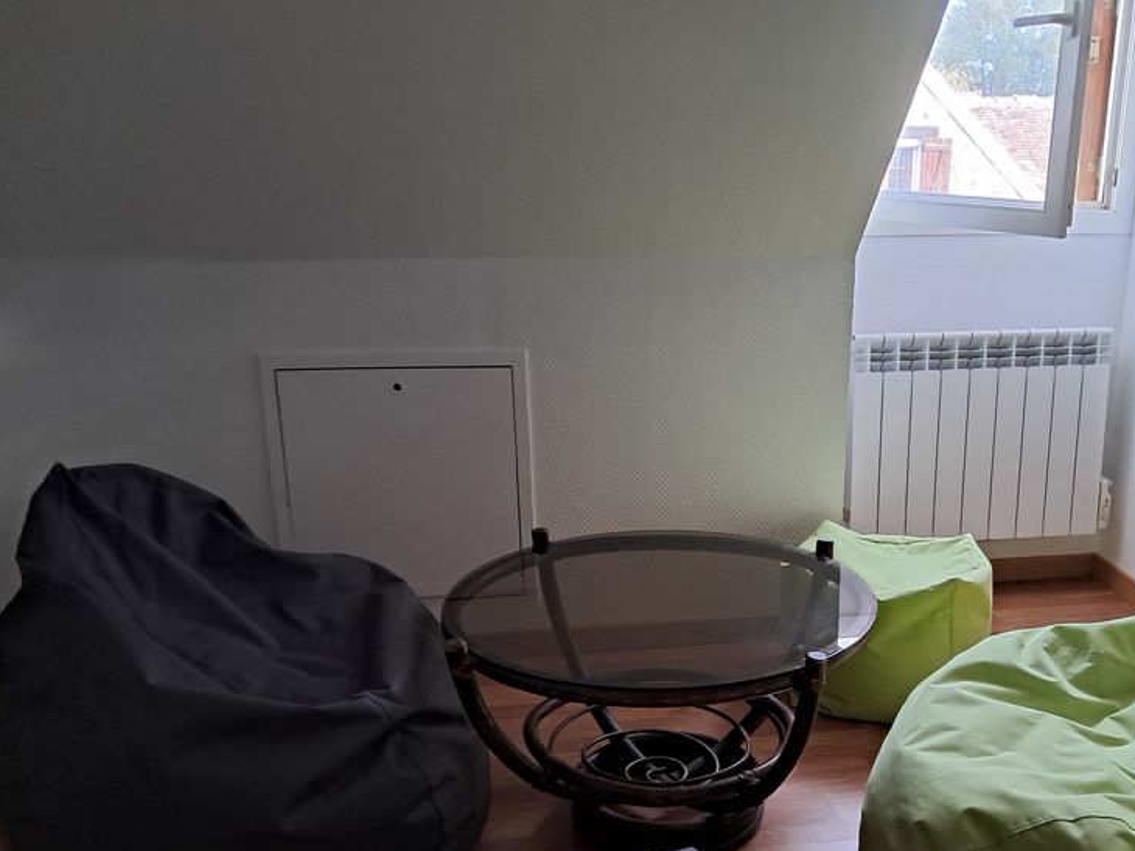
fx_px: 1213
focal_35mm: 37
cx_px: 725
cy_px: 580
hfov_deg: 49.6
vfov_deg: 38.1
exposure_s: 1/40
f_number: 1.8
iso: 500
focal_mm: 4
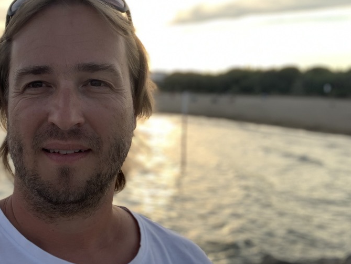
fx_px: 497
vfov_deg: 29.6
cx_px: 109
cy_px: 107
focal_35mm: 49
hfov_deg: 38.3
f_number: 2.2
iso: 20
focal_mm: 2.87
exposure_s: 1/121
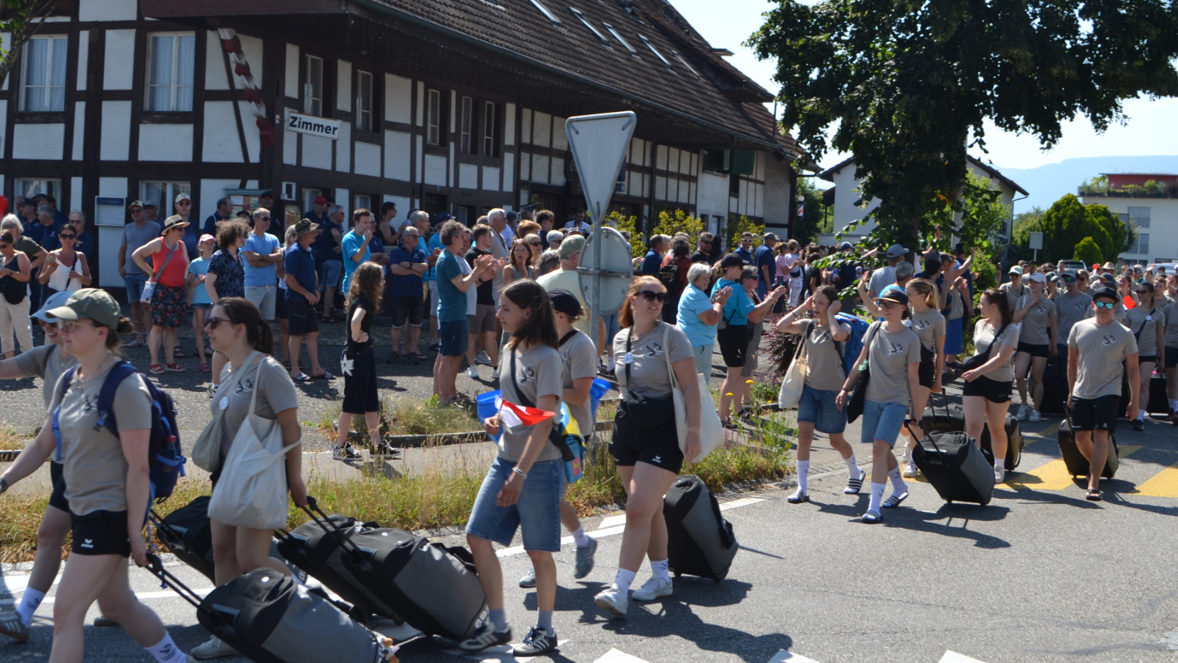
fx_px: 1499
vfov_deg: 24.9
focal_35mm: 48
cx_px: 543
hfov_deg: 42.9
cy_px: 301
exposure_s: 1/200
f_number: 7.1
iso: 100
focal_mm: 24
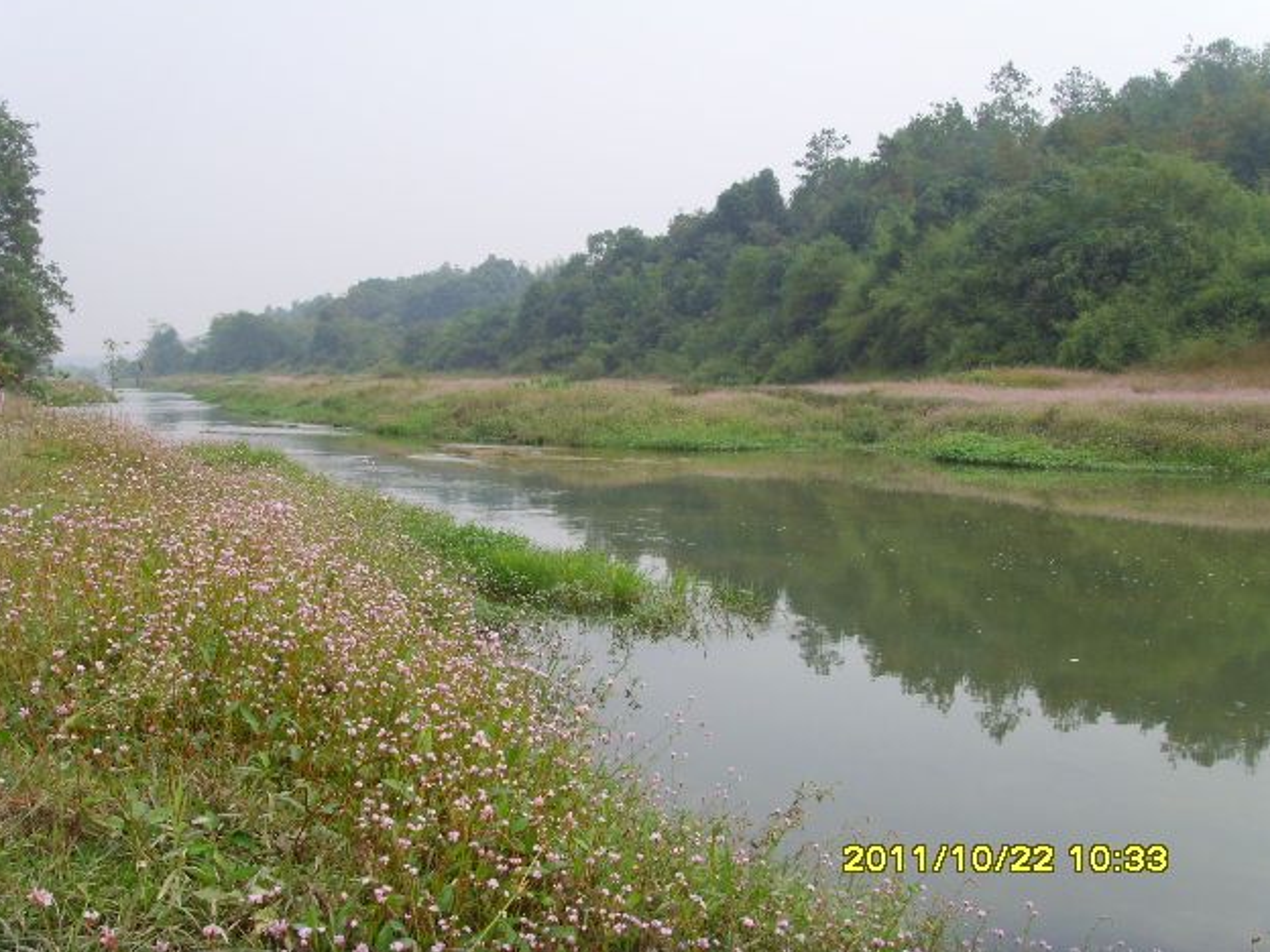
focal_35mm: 40
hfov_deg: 46.8
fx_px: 1468
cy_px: 472
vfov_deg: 36.0
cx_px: 639
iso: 80
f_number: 6.3
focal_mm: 6.6
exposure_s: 1/180
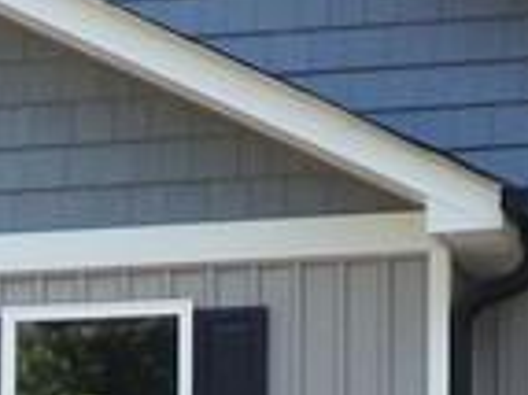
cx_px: 199
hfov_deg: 7.1
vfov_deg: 5.2
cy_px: 823
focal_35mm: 280
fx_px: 4267
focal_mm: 6.9
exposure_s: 1/160
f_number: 3.2
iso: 64
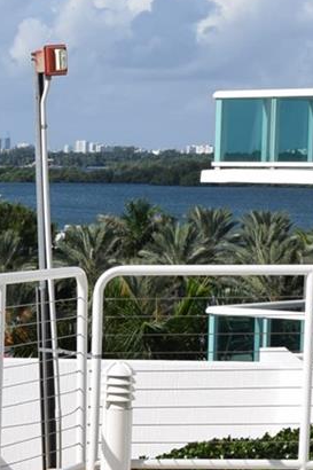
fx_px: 2218
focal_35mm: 170
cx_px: -427
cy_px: 505
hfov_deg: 7.6
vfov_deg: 11.9
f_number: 11
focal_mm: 29
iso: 200
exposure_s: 1/500
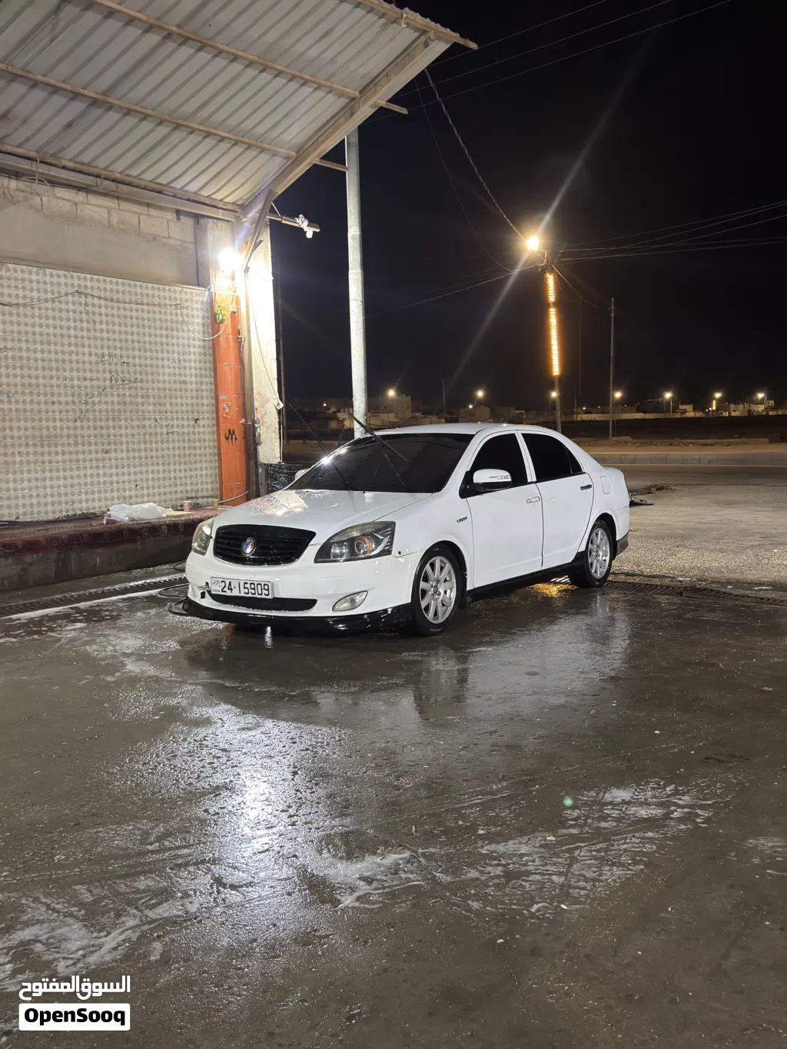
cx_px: 394
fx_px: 970
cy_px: 524
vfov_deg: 56.8
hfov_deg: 44.2
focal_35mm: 32
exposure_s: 1/25
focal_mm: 6.76
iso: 400
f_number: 1.78
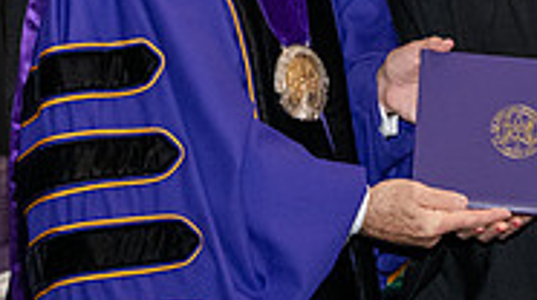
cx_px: 266
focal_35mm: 229
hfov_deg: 9.4
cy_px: -82
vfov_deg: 5.3
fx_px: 3256
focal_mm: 70
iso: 2500
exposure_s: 1/200
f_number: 5
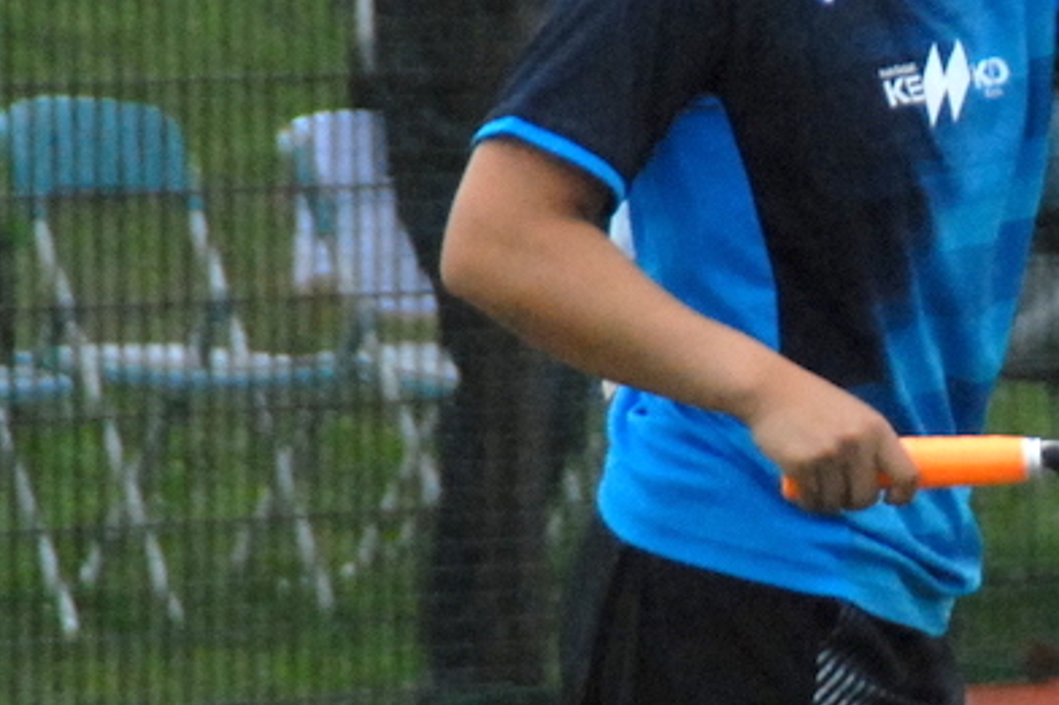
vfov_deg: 1.5
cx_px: 1356
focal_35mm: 919
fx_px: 27021
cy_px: 325
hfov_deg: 2.2
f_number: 6.3
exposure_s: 1/500
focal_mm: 200
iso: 1400
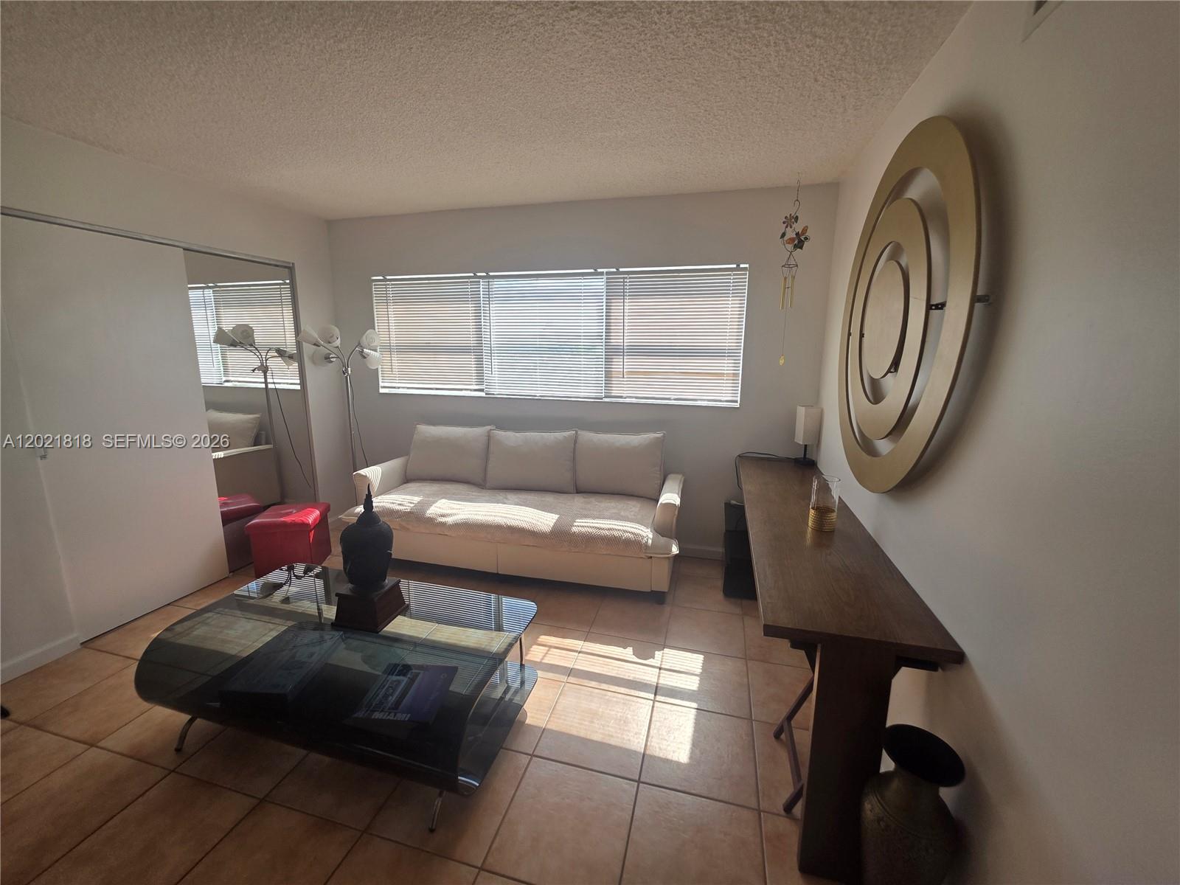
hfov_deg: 106.2
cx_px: 590
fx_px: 443
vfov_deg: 89.9
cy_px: 442
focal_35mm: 13
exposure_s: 1/365
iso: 40
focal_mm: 2.2
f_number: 1.9
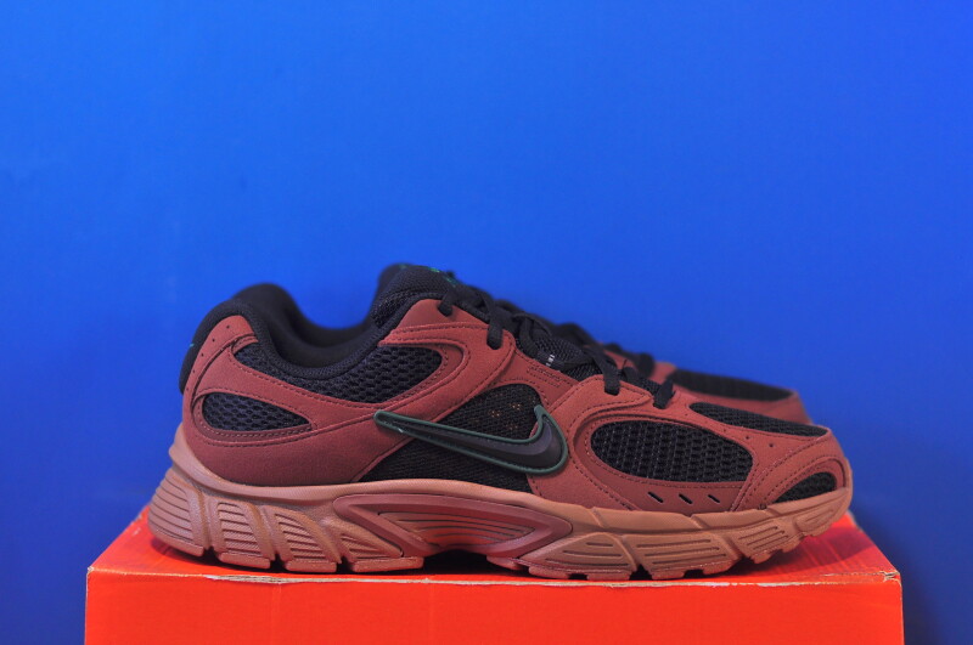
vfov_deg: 18.1
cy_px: 322
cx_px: 486
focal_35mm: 75
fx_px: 2024
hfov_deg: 27.0
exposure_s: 1/320
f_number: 2.5
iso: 250
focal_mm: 50
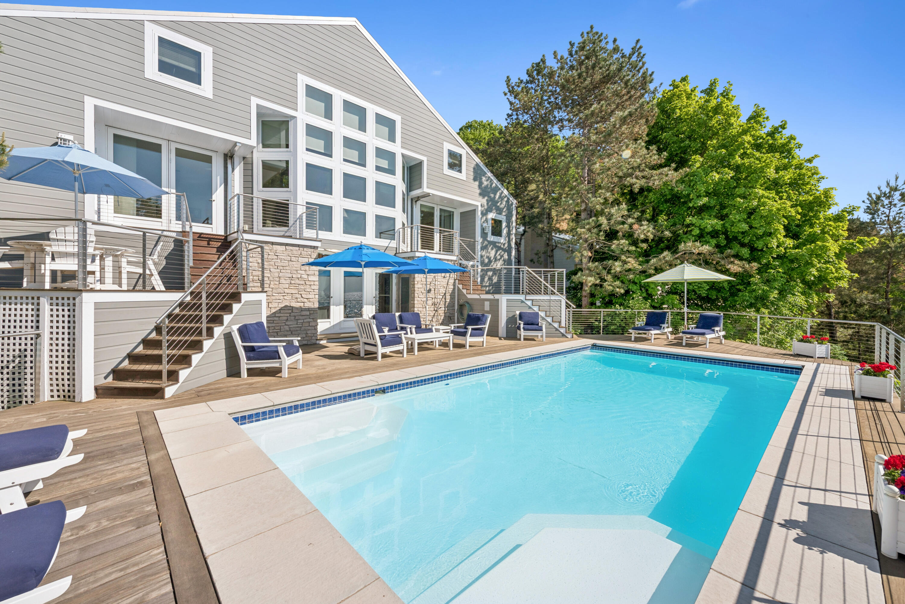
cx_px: 452
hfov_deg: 104.2
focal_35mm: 14
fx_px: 352
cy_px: 302
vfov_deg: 81.2
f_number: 11
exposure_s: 1/500
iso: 200
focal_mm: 14
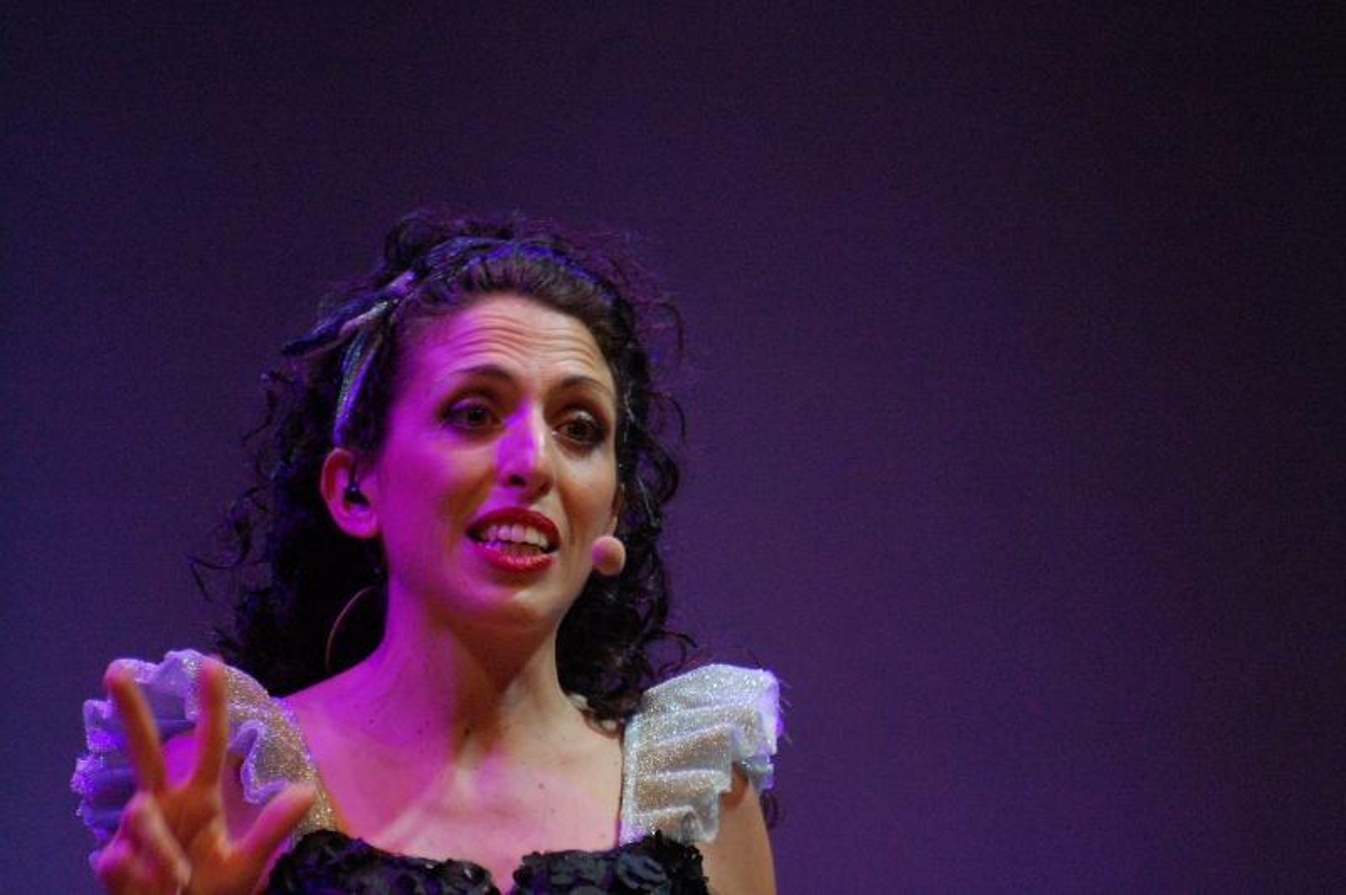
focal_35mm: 450
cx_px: 673
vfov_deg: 3.0
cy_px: 448
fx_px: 16811
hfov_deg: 4.6
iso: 1600
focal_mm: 300
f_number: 6.3
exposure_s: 1/125
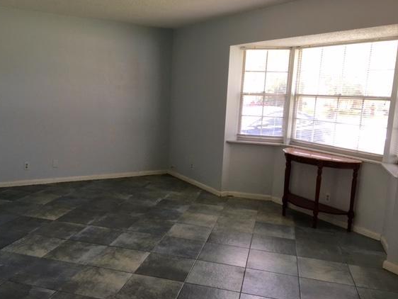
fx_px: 380
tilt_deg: -9.2
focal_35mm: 33
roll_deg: -2.3
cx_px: 172
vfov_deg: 43.0
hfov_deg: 55.1
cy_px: 153
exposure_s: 1/120
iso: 40
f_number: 2.2
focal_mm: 4.15
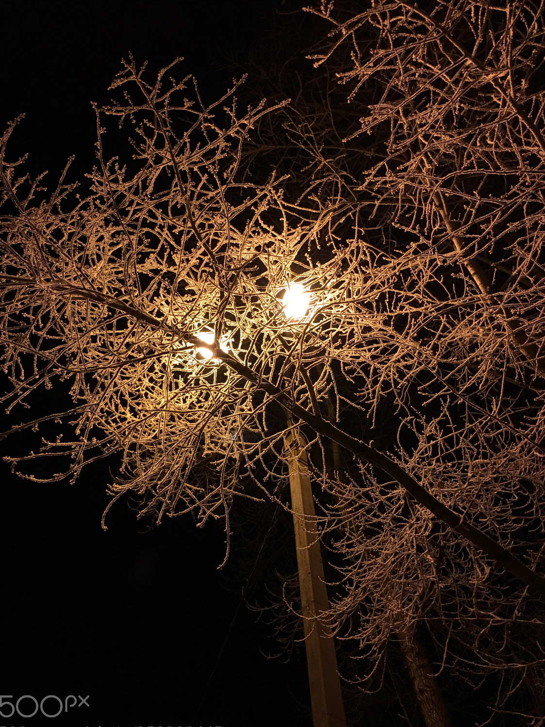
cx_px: 260
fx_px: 651
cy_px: 382
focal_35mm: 31
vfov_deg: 58.3
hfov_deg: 45.4
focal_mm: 4.15
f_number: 2.2
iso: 50
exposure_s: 1/33
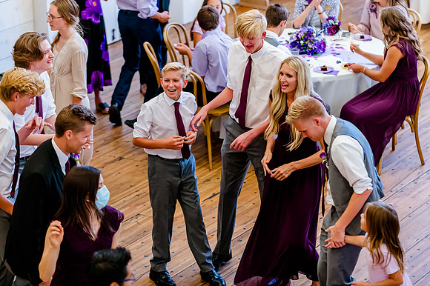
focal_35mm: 118
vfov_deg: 11.6
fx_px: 1409
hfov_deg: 17.3
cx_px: 231
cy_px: 133
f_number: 2.8
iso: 2500
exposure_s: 1/640
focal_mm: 110
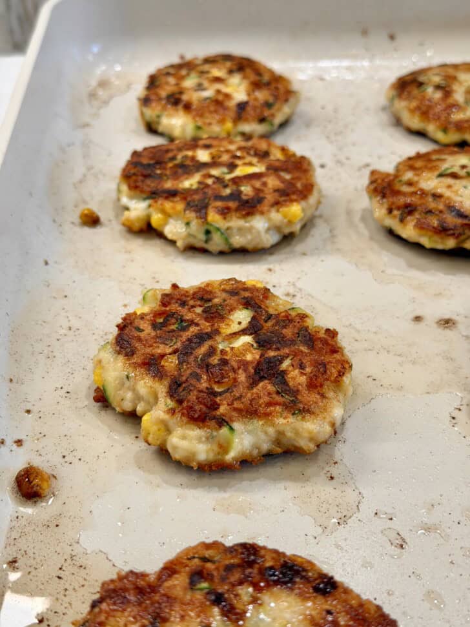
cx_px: 235
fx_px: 869
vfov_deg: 39.7
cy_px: 314
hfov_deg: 30.3
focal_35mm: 48
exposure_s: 1/120
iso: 80
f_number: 1.8
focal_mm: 6.8
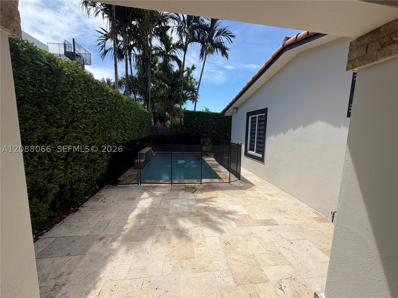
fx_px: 161
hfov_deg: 102.1
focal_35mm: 14
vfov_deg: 85.7
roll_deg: -0.9
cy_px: 149
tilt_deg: -5.9
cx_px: 199
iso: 20
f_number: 2.2
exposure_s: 1/770
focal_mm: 2.22
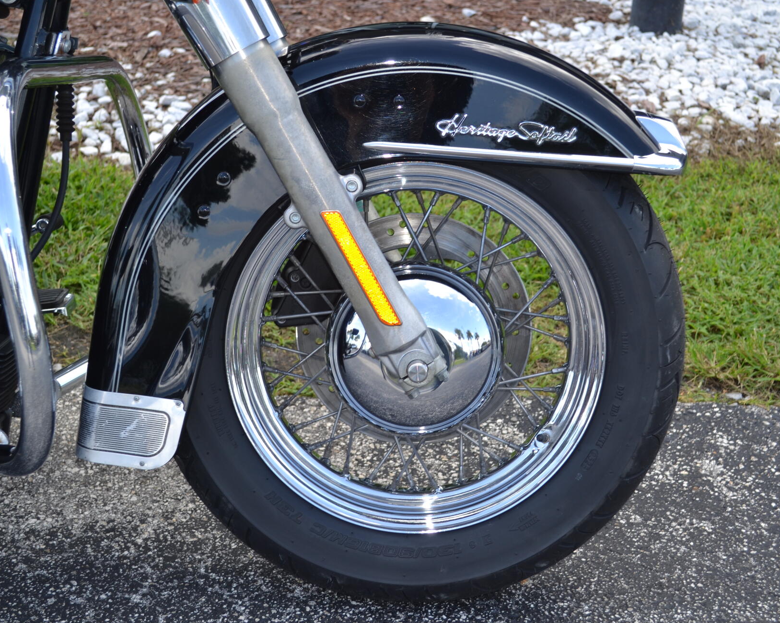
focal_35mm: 61
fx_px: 1398
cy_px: 305
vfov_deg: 25.1
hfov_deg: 31.2
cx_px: 422
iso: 100
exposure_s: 1/125
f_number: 5
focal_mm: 35
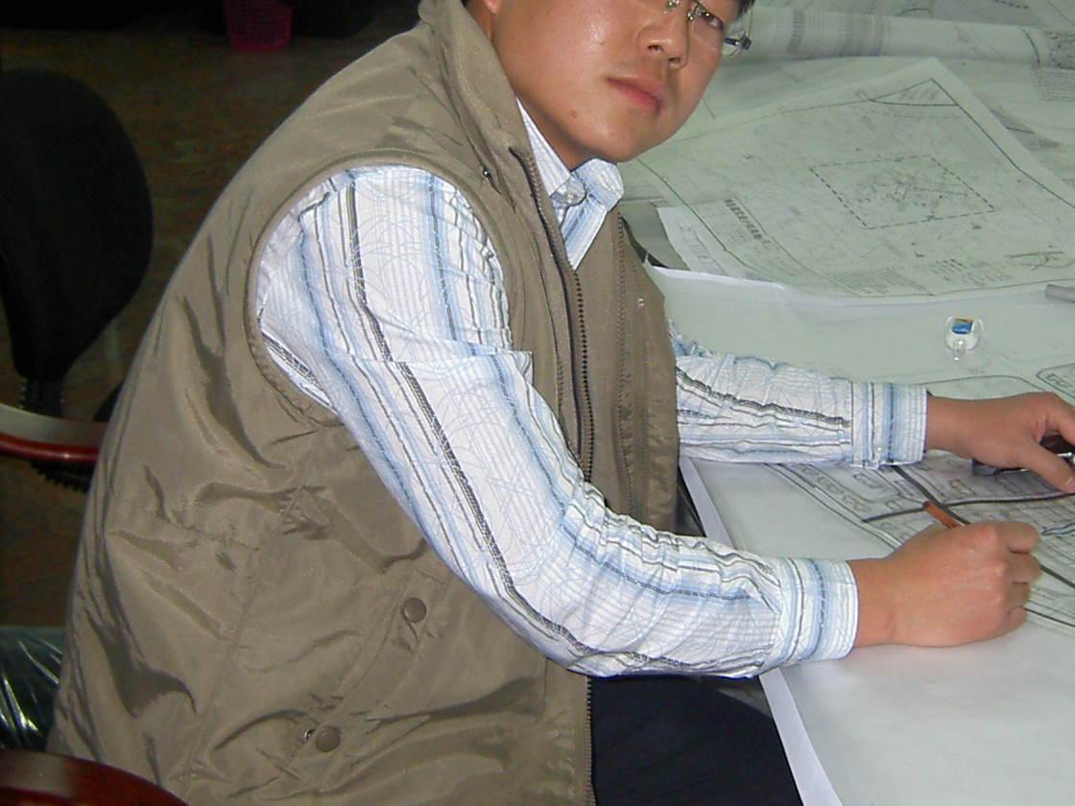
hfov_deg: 28.1
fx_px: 2143
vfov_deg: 21.2
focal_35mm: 69
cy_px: 280
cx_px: 653
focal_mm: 5.6
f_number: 2.8
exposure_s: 1/60
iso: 100
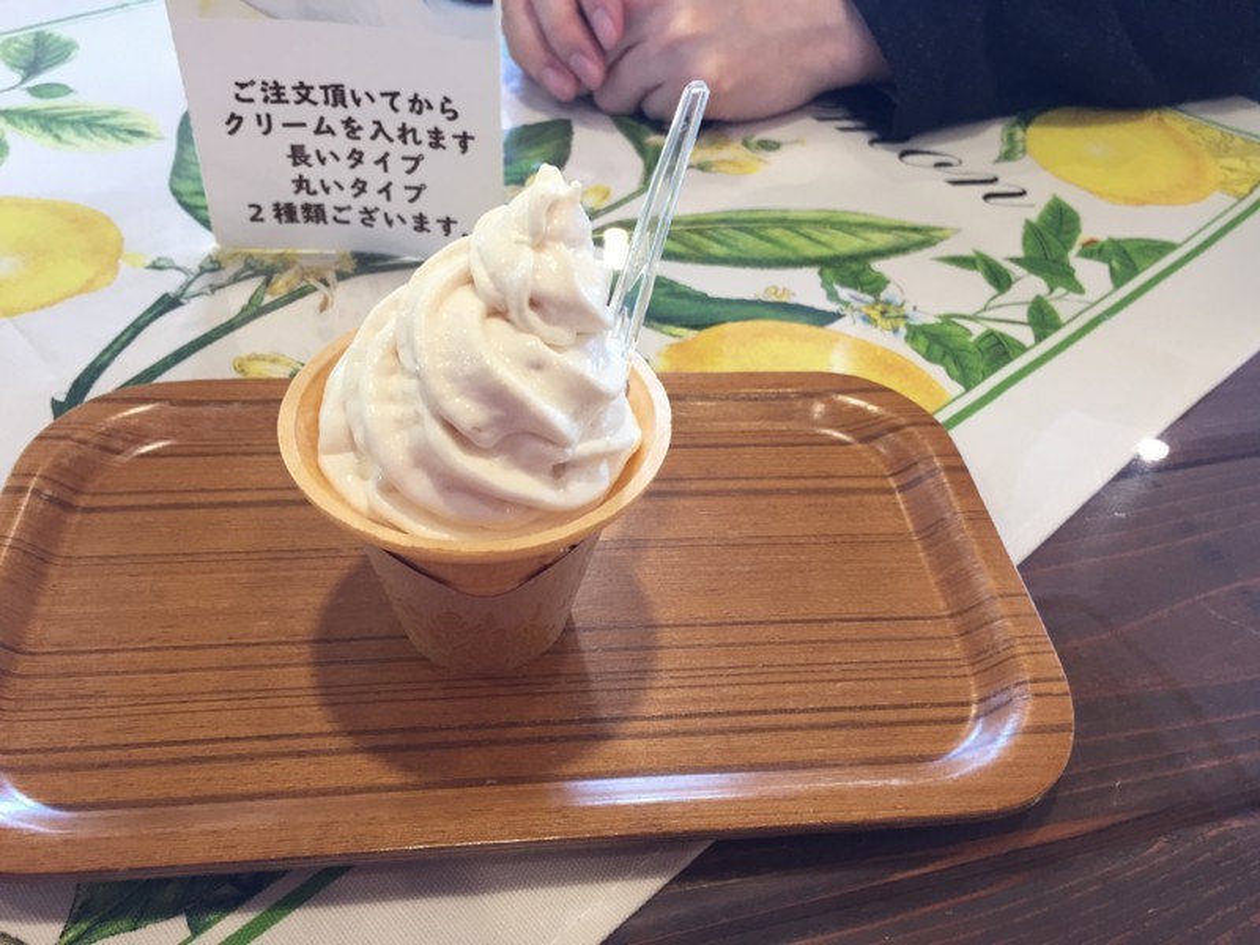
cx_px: 630
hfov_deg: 61.7
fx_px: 1056
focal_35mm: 29
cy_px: 472
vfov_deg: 48.2
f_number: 2.2
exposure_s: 1/30
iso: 50
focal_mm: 4.15
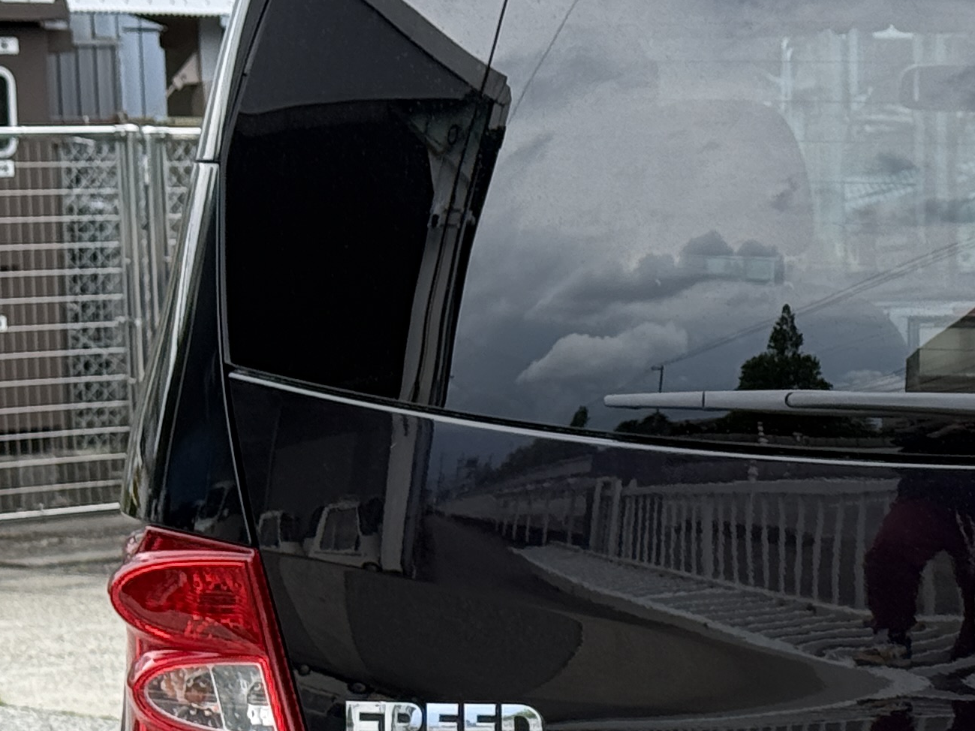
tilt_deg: -5.7
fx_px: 4196
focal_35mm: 149
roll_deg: +1.5
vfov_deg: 9.9
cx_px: 1064
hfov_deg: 13.0
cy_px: 616
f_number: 1.78
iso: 100
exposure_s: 1/1543
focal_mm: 6.76
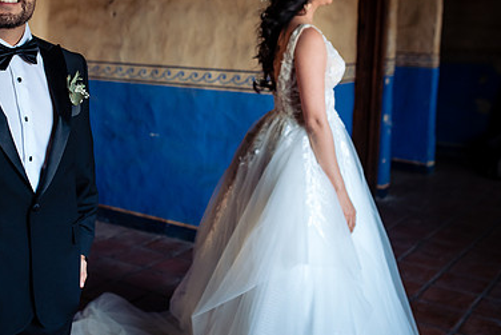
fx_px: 752
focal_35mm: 54
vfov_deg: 25.0
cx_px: 155
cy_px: 111
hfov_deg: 36.4
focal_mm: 35
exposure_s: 1/160
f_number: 2.8
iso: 800
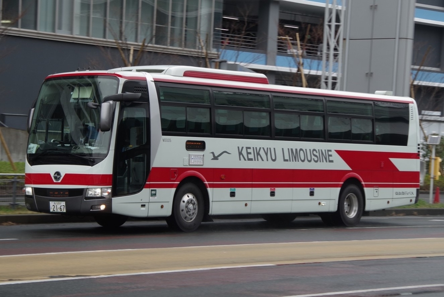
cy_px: 148
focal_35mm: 90
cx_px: 222
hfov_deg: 22.6
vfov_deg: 15.2
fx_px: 1110
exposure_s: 1/200
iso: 400
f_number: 8
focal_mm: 60
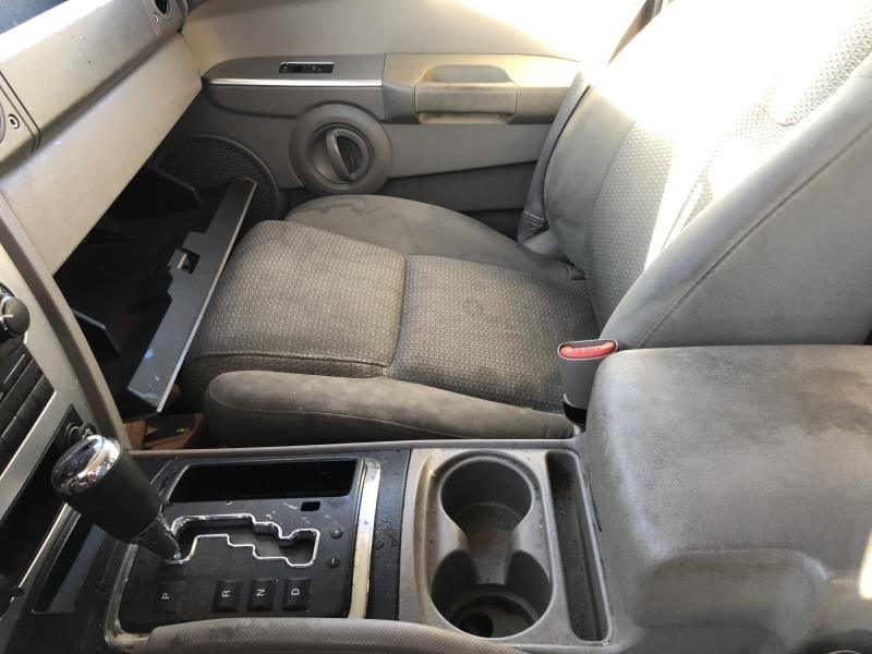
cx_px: 436
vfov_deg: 49.7
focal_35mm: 28
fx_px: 705
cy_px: 327
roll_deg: +6.8
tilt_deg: -37.1
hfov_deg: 63.4
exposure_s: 1/24
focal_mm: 3.99
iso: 40
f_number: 1.8
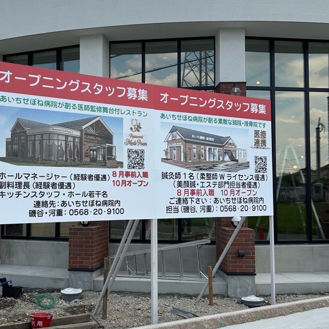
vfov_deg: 51.1
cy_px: 171
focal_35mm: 32
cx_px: 125
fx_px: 344
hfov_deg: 50.6
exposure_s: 1/2915
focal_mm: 5.7
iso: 50
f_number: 1.5
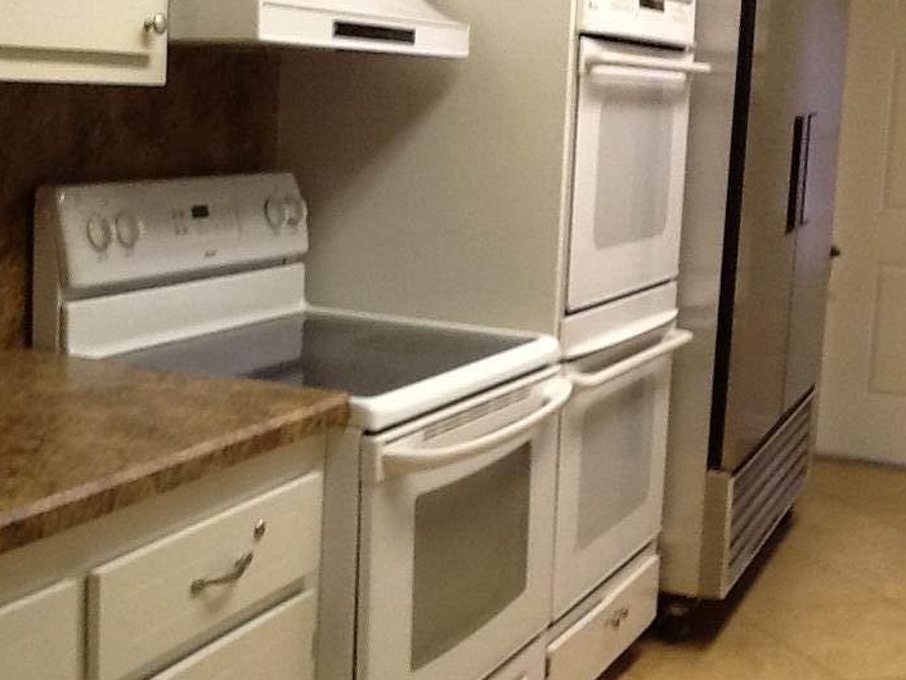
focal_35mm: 60
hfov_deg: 32.1
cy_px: 300
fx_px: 1570
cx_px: 354
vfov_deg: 24.4
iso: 64
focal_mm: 2.03
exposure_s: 1/30
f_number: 2.4
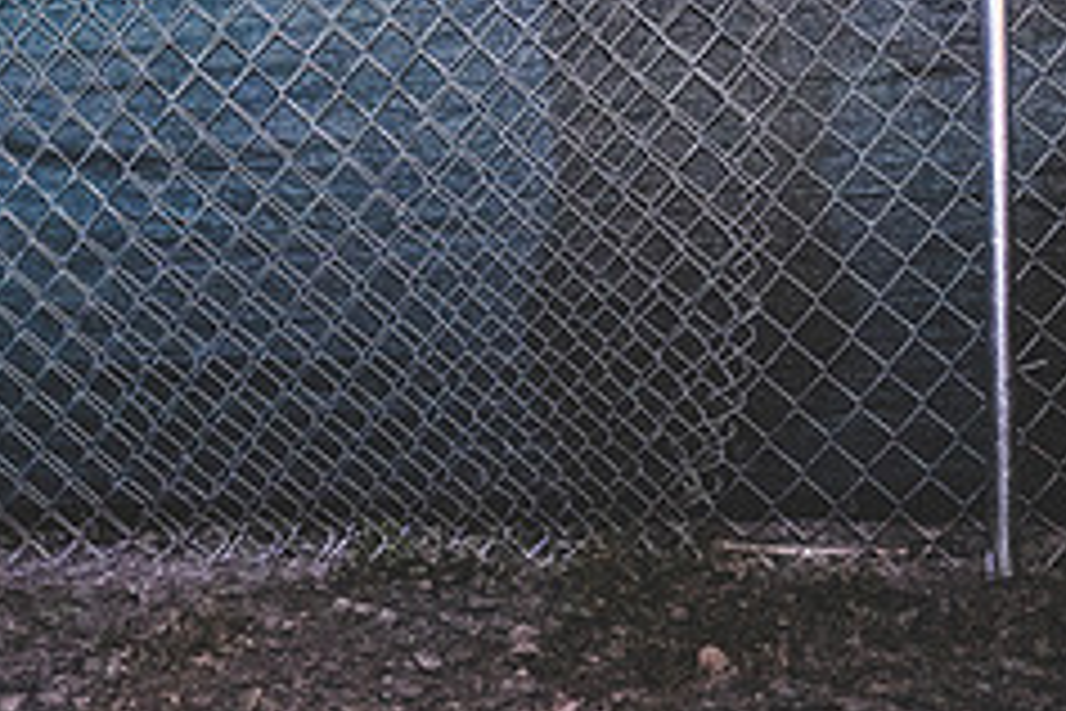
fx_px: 2073
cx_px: 130
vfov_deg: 18.5
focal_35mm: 70
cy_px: -126
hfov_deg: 27.9
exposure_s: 1/80
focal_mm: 24
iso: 12800
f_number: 2.8
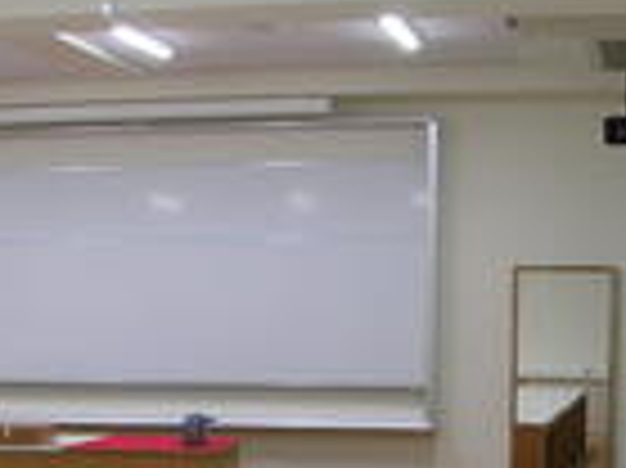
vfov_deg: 14.1
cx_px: 158
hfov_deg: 19.3
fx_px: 1825
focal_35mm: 101
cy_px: 608
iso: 50
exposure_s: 1/30
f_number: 2.8
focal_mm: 5.8
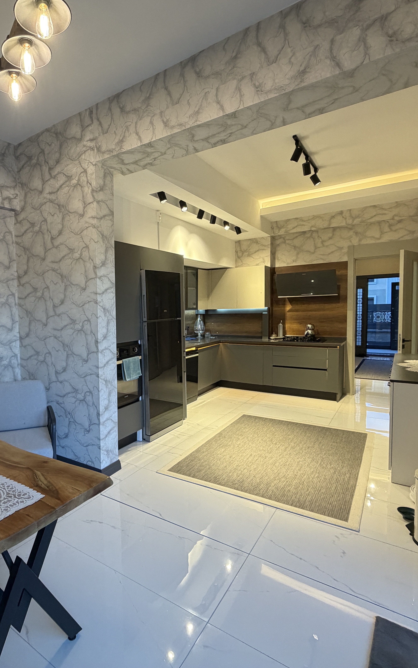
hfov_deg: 57.2
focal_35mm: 20
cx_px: 115
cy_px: 333
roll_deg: +1.9
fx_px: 365
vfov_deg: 85.1
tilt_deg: -4.3
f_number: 2.2
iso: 250
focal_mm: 2.22
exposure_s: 1/100
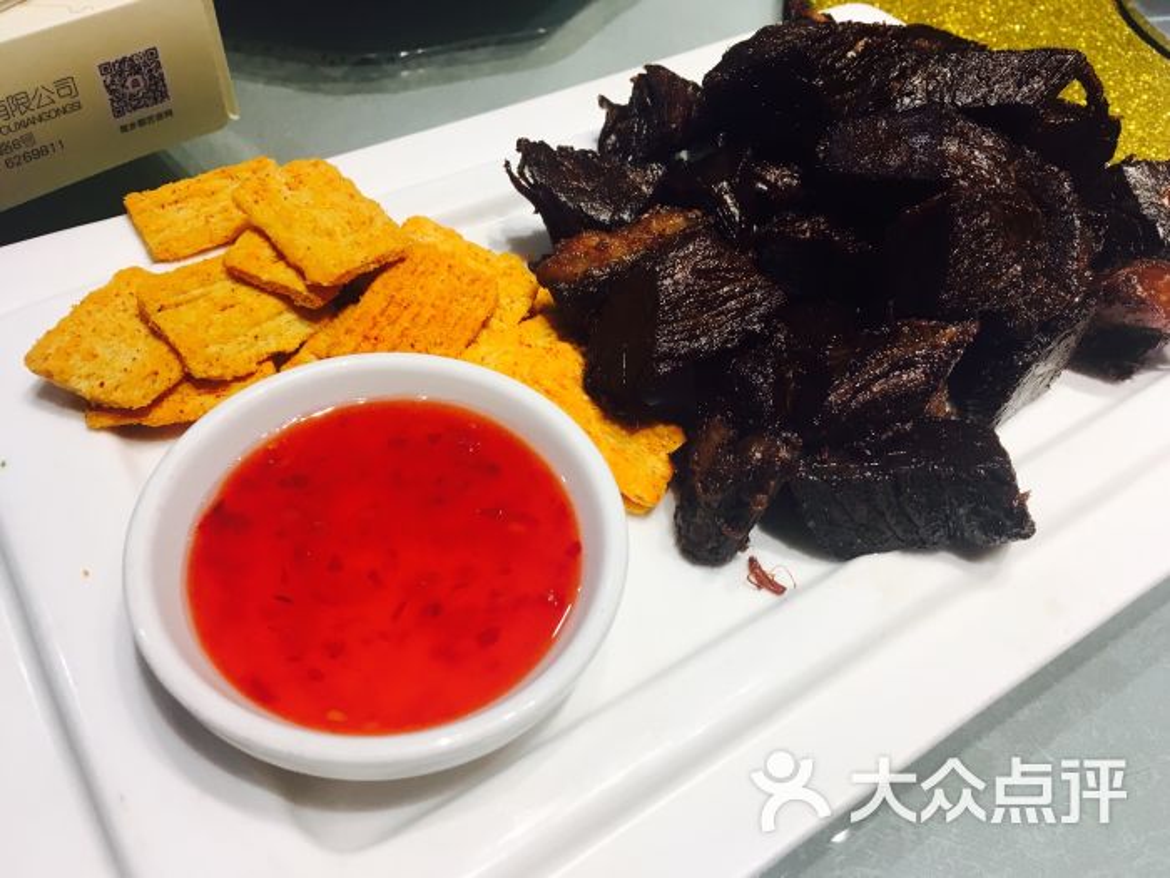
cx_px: 585
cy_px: 439
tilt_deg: -50.8
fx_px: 980
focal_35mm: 29
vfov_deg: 48.2
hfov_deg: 61.7
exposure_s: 1/33
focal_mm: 4.15
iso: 32
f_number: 2.2
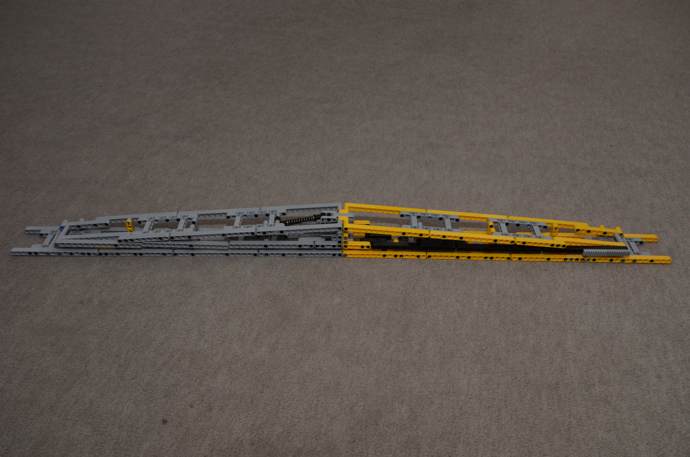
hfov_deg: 62.0
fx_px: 574
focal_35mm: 30
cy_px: 228
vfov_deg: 43.4
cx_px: 345
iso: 400
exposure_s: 1/60
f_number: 11
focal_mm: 20
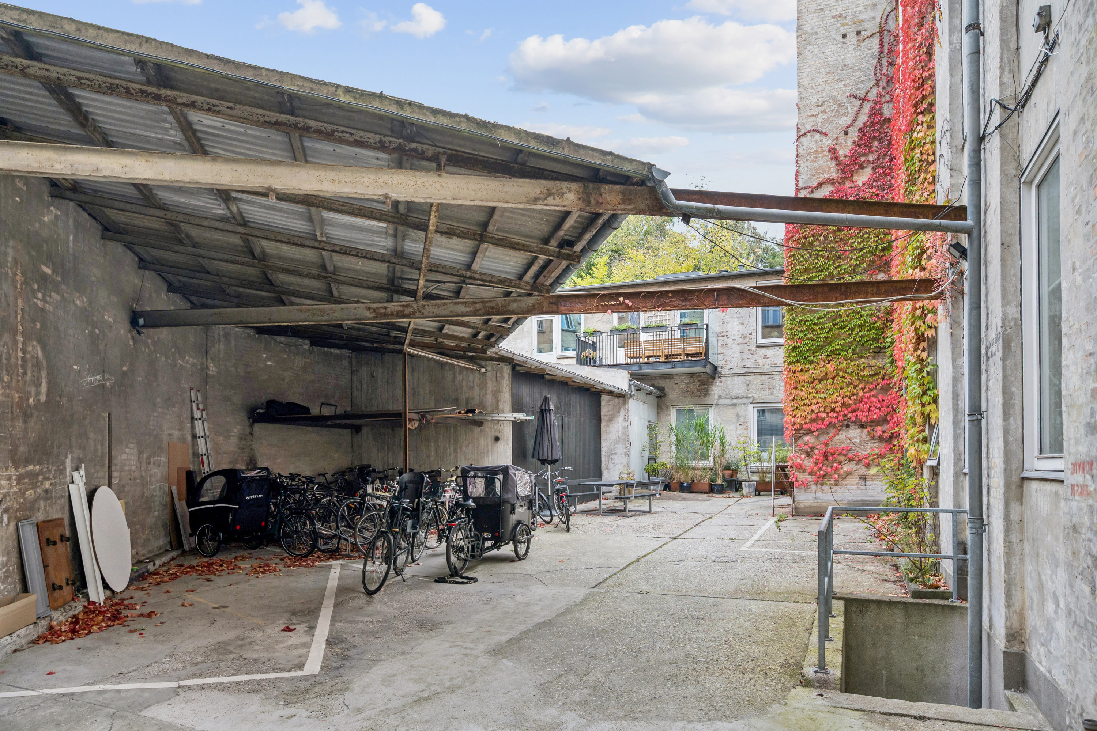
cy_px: 366
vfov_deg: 57.2
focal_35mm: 22
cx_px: 548
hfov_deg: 78.6
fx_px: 670
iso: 800
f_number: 6.3
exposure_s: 1/125
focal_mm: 22
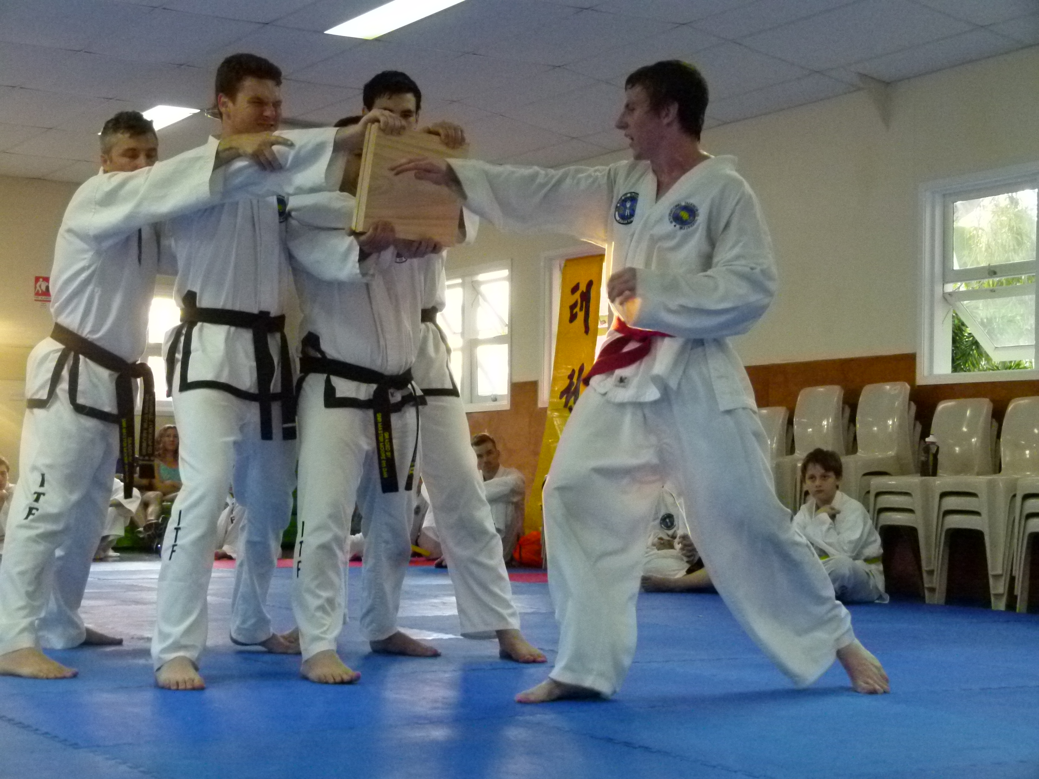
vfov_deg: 24.0
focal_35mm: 61
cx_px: 520
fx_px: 1831
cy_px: 390
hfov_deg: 31.7
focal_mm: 11
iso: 800
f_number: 3.3
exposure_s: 1/80
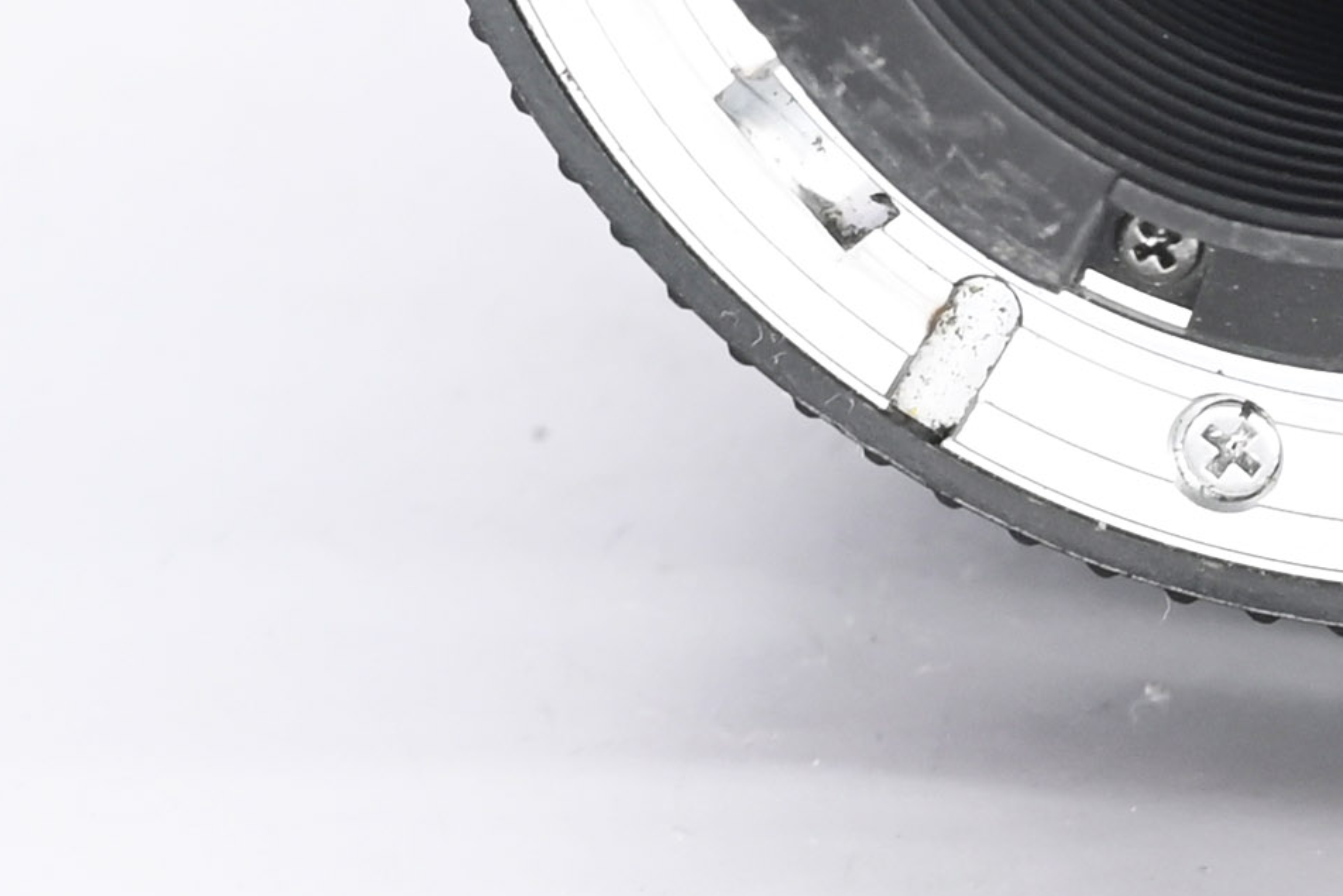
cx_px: 1476
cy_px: -643
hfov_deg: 6.6
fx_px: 11566
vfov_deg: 4.4
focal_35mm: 310
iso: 500
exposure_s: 1/125
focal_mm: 50
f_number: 9
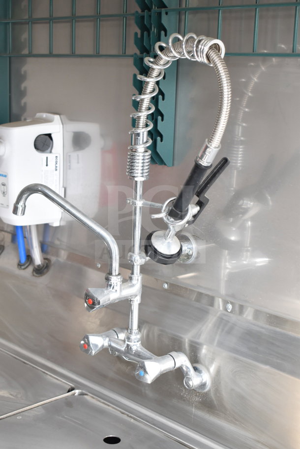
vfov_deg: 35.1
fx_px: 712
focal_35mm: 57
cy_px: 224
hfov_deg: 23.8
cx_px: 150
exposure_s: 1/60
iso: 720
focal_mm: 38
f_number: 4.8
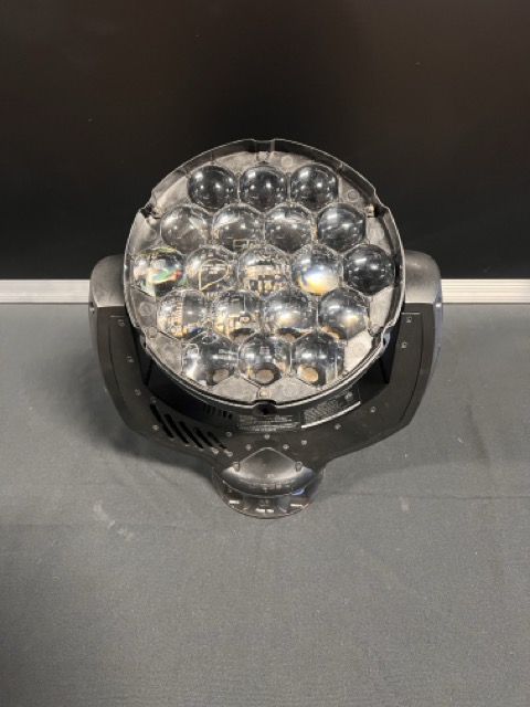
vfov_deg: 67.3
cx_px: 265
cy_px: 354
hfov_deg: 53.1
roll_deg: +1.9
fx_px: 531
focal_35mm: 26
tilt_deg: -38.8
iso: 500
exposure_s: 1/51
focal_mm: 5.7
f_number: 1.5
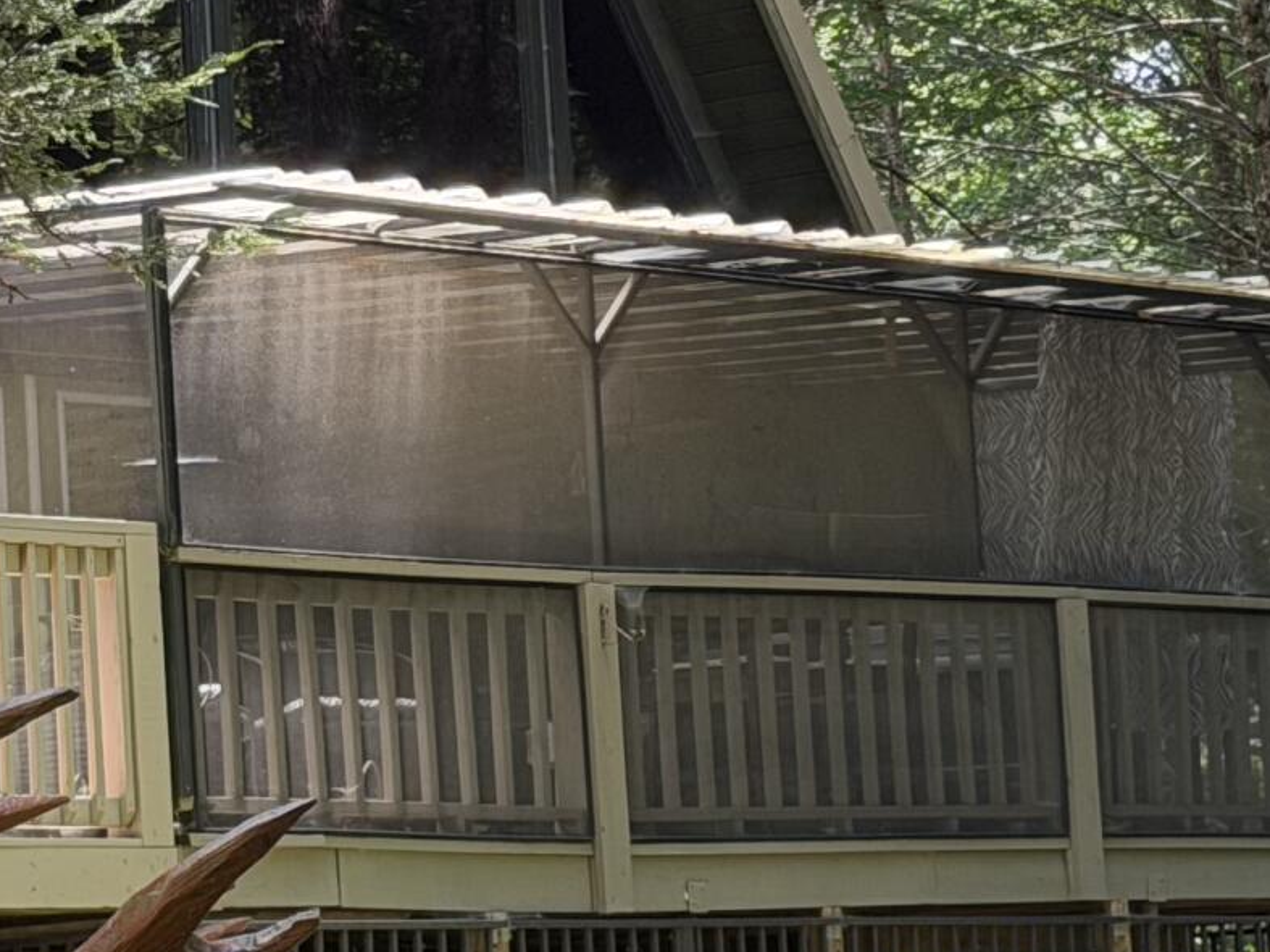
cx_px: 394
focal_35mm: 183
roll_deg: +3.0
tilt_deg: +6.9
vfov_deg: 8.1
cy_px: 253
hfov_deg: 10.8
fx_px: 6713
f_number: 1.78
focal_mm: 6.76
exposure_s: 1/291
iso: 80
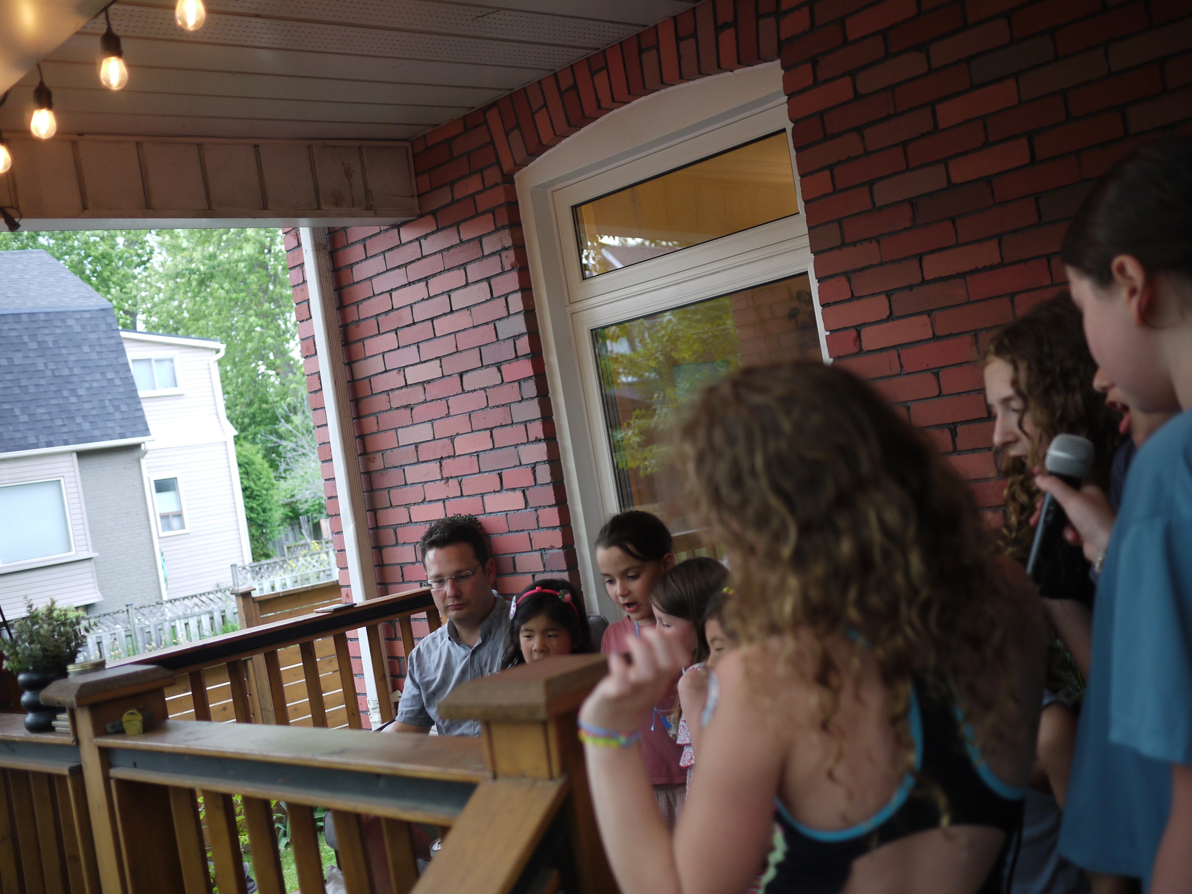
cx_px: 596
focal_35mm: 40
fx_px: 1377
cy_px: 447
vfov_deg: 36.0
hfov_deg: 46.8
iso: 200
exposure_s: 1/100
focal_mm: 20
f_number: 1.7
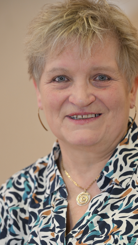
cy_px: 135
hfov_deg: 9.1
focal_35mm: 133
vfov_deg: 16.1
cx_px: 83
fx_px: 865
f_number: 4
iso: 320
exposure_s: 1/60
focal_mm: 110
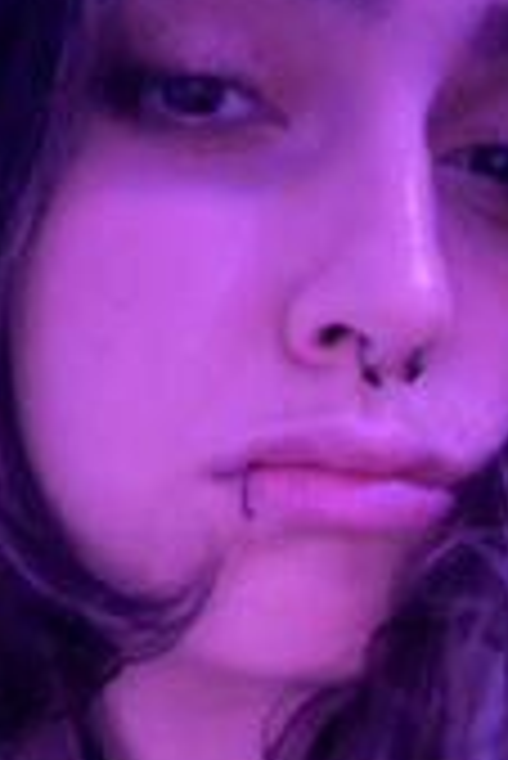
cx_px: 279
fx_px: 1394
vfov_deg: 29.9
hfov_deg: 20.6
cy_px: 587
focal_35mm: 66
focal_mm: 2.69
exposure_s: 1/2
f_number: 1.9
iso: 2500
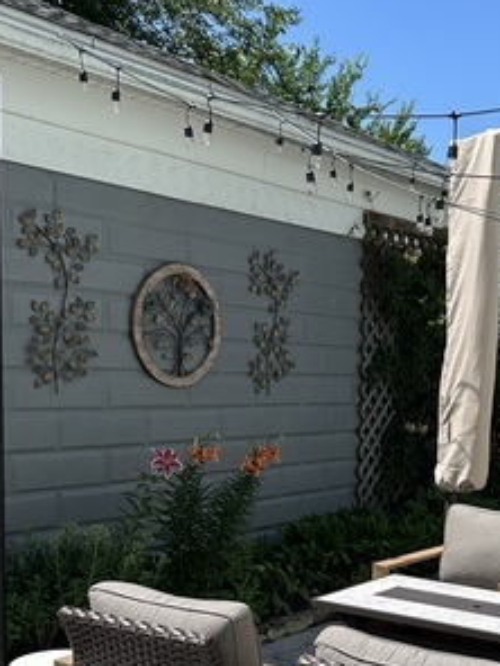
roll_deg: -2.1
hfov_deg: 26.2
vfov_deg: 34.9
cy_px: 492
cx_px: 448
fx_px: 1040
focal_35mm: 54
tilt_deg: -8.3
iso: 80
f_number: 1.78
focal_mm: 6.86
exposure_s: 1/4348
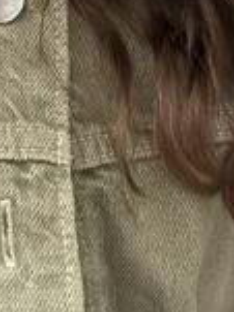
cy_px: -219
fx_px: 1074
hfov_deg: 12.4
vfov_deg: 14.8
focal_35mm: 119
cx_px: 70
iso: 320
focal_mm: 2.69
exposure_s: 1/60
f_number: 1.9
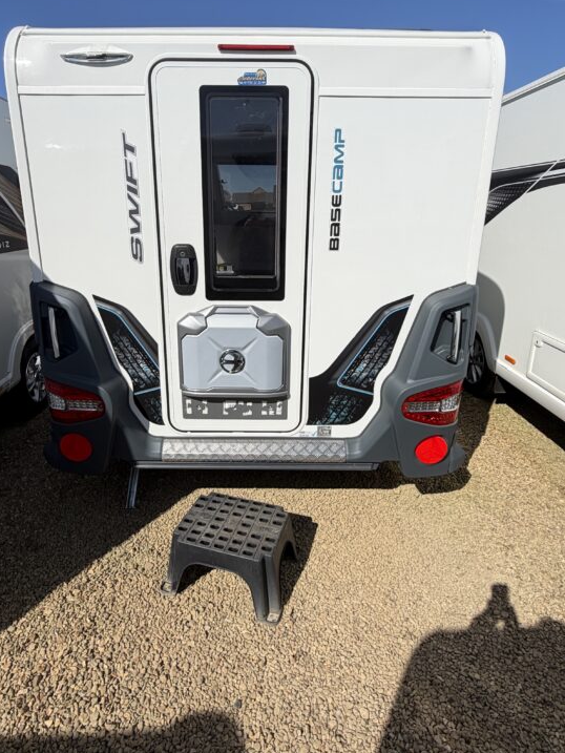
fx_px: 435
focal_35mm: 20
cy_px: 337
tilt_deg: -15.0
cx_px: 263
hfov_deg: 65.9
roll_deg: +1.9
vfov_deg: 81.5
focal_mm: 2.22
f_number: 2.2
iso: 20
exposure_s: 1/1848
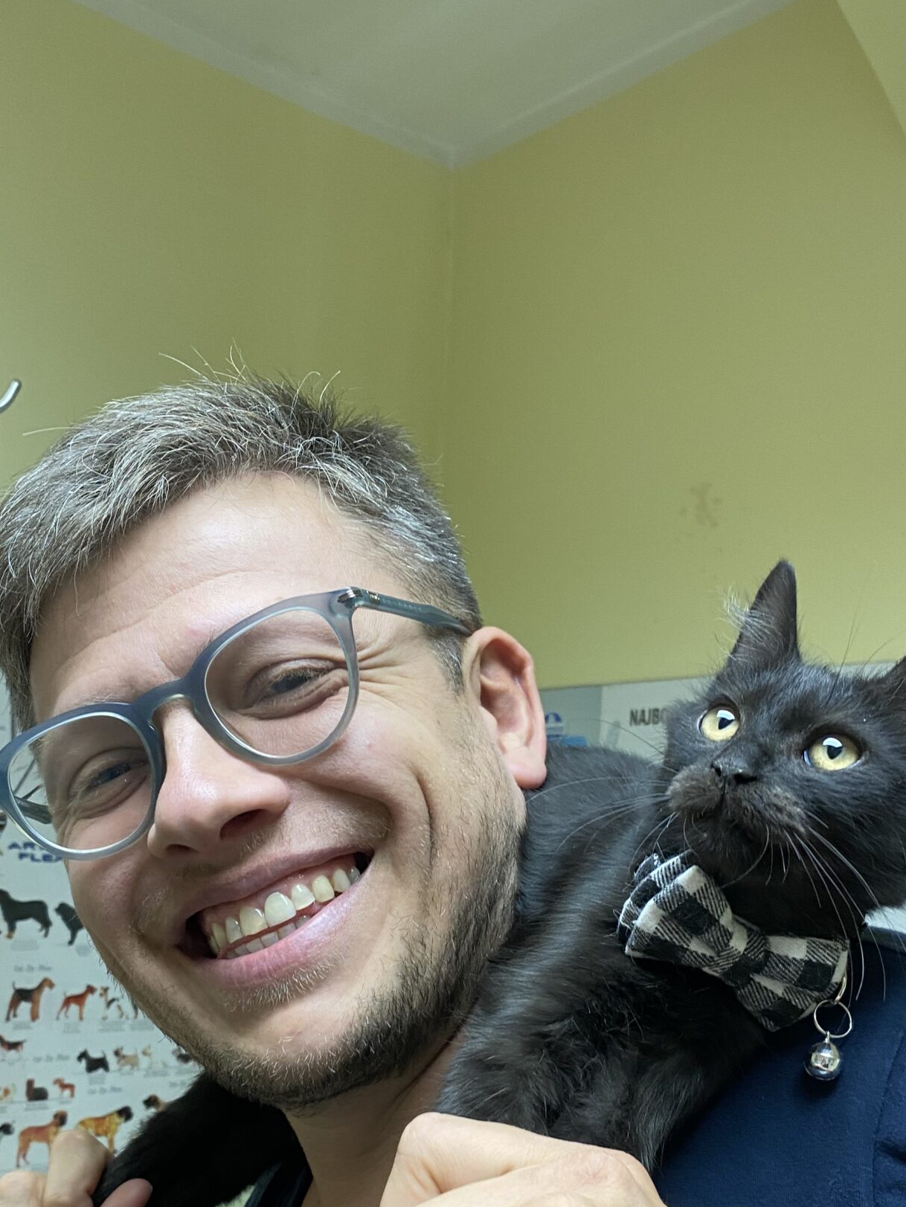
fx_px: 1430
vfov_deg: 44.7
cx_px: 453
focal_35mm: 41
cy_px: 852
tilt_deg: +1.3
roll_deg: -2.5
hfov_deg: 35.1
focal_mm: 4.25
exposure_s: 1/50
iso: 100
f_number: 1.8
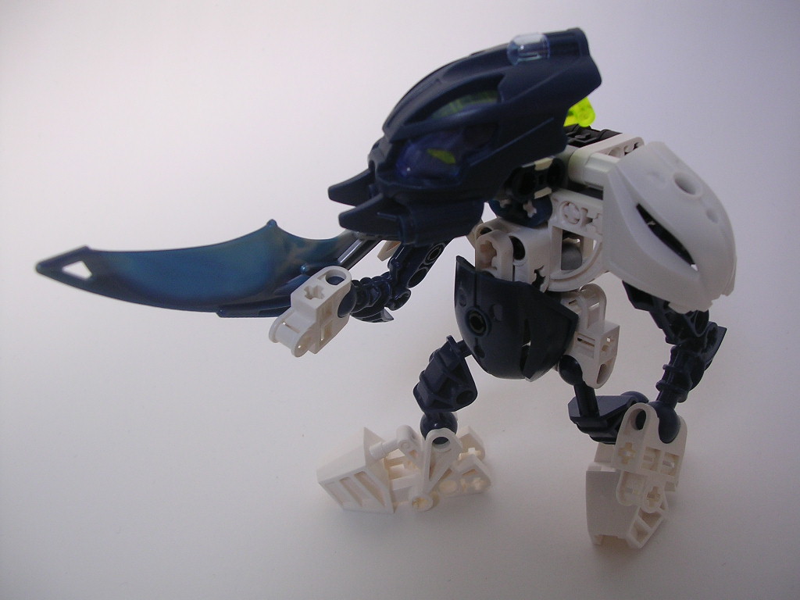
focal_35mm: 38
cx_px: 400
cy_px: 300
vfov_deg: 37.7
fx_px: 878
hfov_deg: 49.0
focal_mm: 5.8
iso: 100
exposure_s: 1/21.5
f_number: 2.8
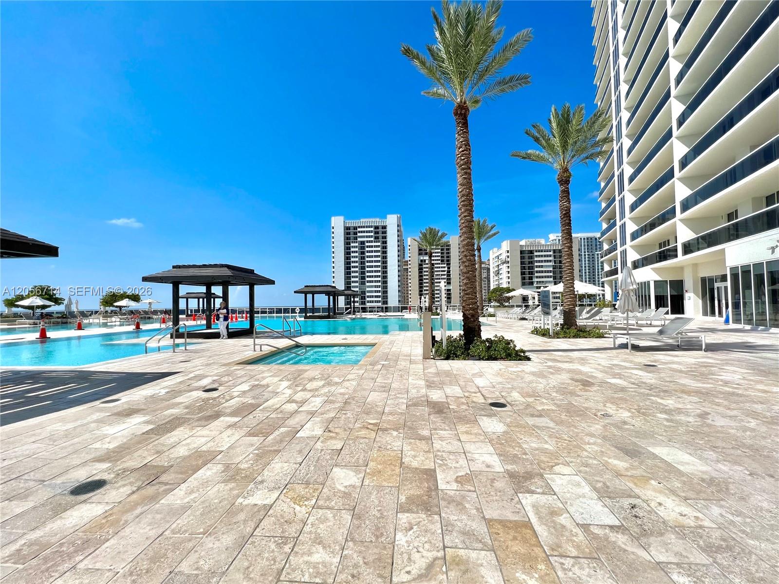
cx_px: 390
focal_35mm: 13
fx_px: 292
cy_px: 292
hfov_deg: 106.2
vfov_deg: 89.9
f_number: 1.8
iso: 32
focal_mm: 1.57
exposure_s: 1/3311
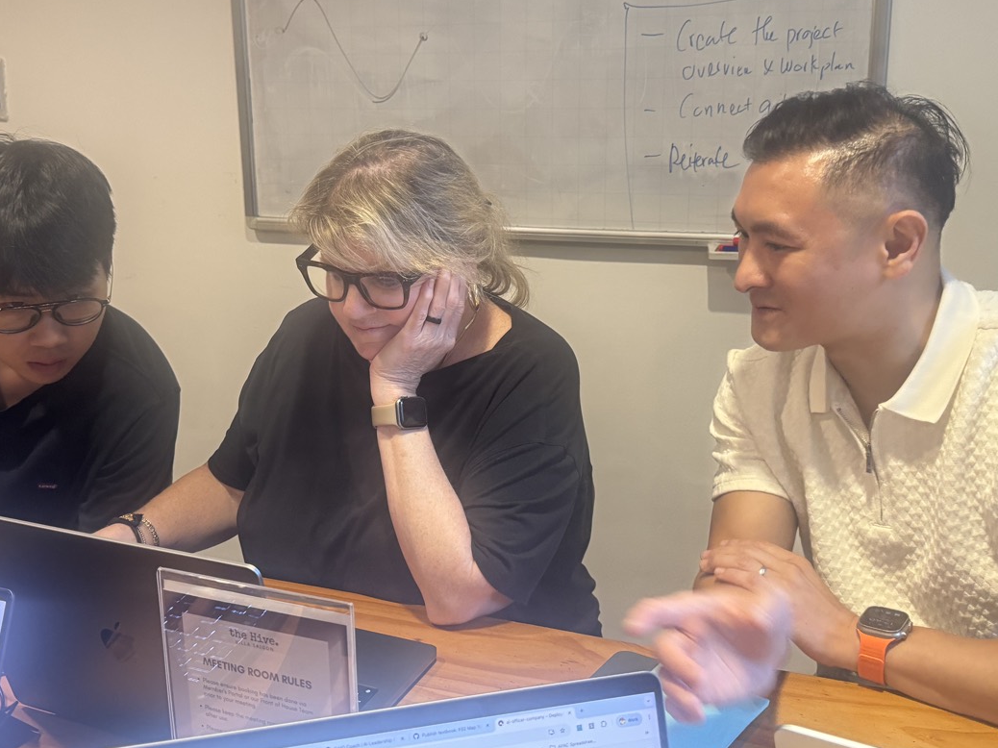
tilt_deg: -11.8
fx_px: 1066
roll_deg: +0.5
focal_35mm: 37
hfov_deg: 50.1
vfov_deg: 38.6
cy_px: 318
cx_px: 467
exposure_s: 1/50
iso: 400
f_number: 1.78
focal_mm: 6.76
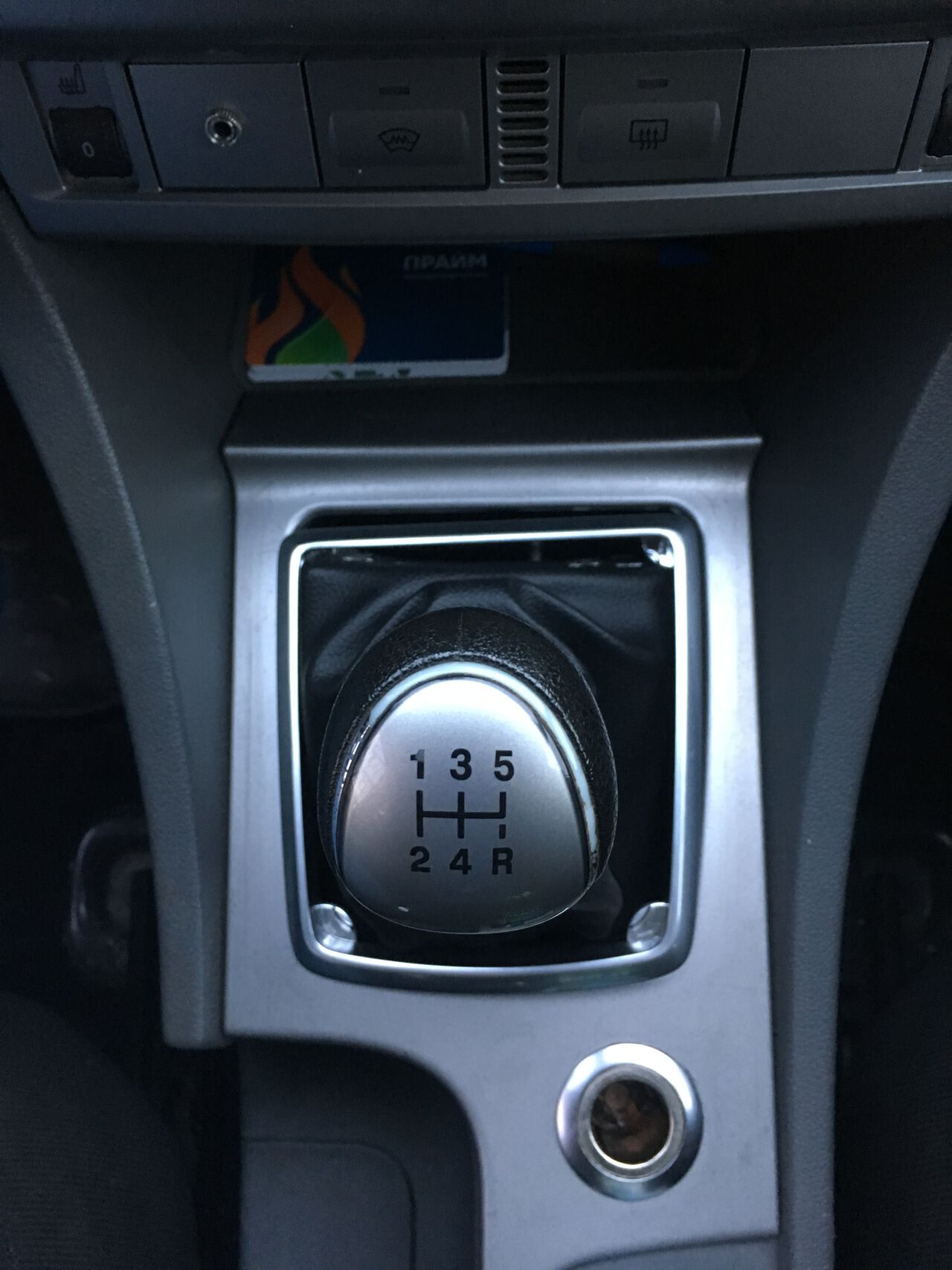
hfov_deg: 48.2
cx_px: 476
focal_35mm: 29
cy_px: 635
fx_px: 1064
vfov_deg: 61.7
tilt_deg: -75.5
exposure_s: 1/20
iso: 200
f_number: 2.2
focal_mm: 4.15
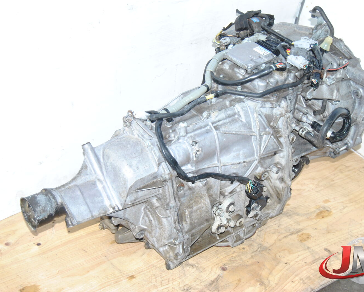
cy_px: 145
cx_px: 202
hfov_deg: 29.1
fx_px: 700
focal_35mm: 65
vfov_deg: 23.5
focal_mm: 38
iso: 400
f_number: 4.8
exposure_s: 1/125
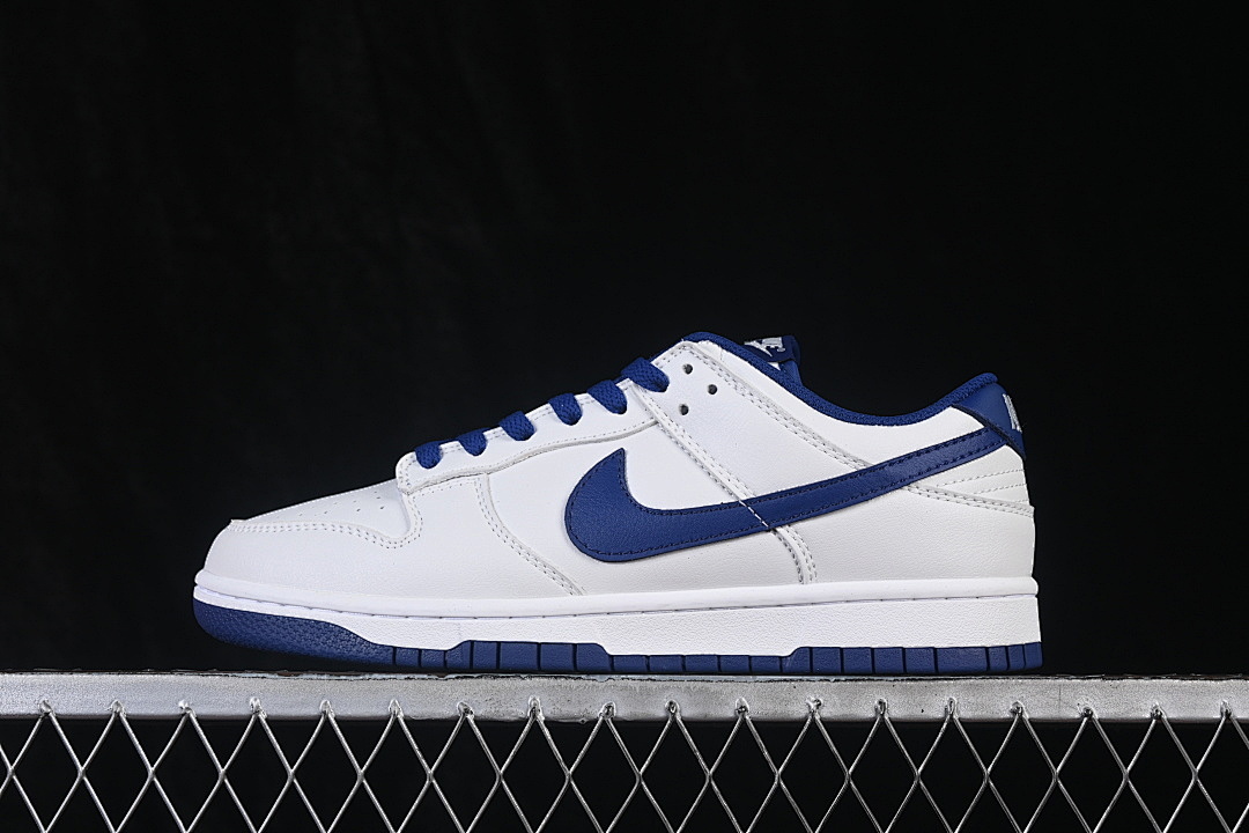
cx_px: 624
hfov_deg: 27.0
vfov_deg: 18.2
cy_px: 416
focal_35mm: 75
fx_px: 2602
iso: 160
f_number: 8
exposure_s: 1/80
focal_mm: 50
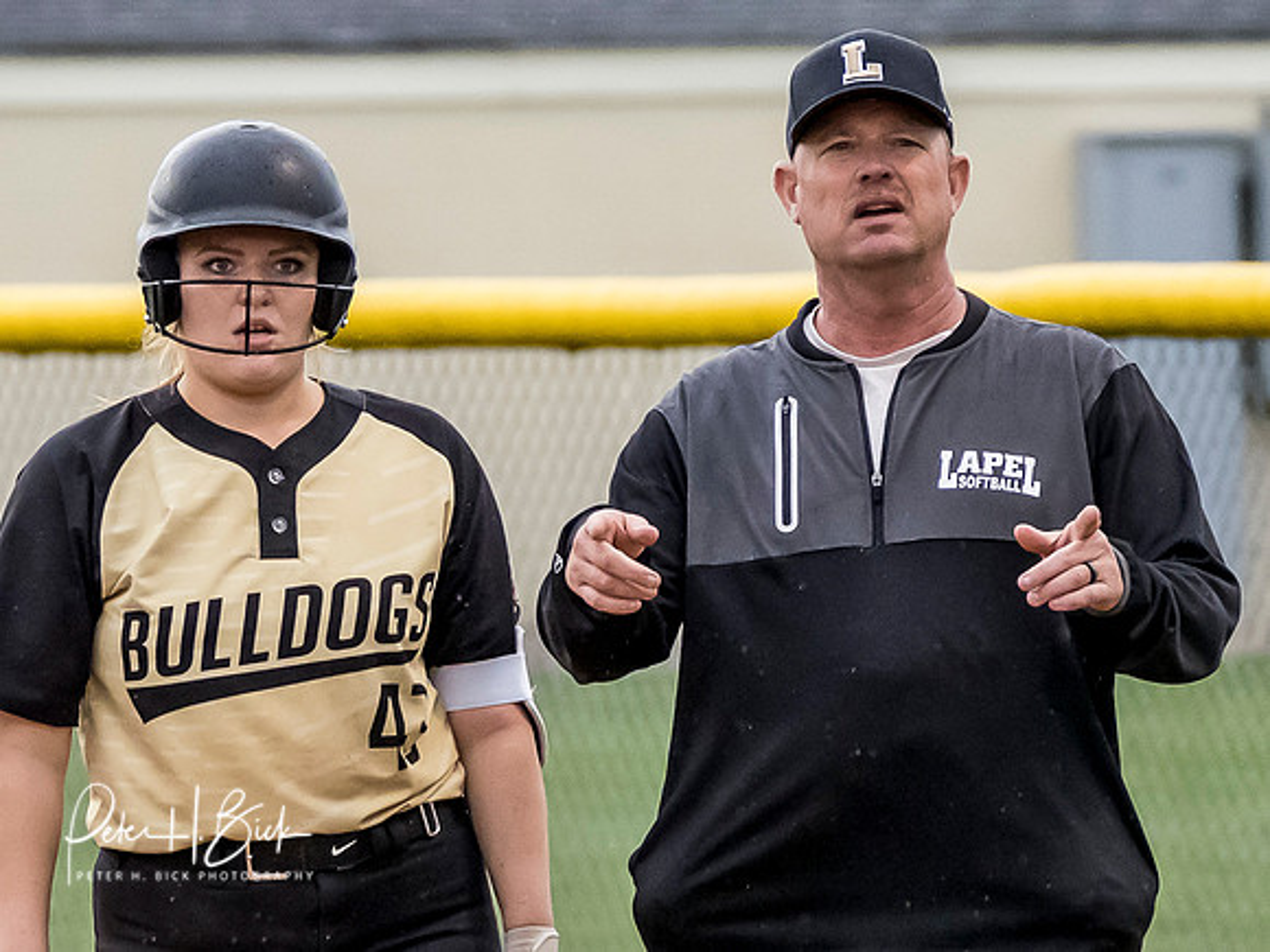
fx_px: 28485
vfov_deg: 1.9
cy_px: 791
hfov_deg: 2.6
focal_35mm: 776
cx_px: 477
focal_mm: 162
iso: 2500
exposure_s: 1/1000
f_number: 4
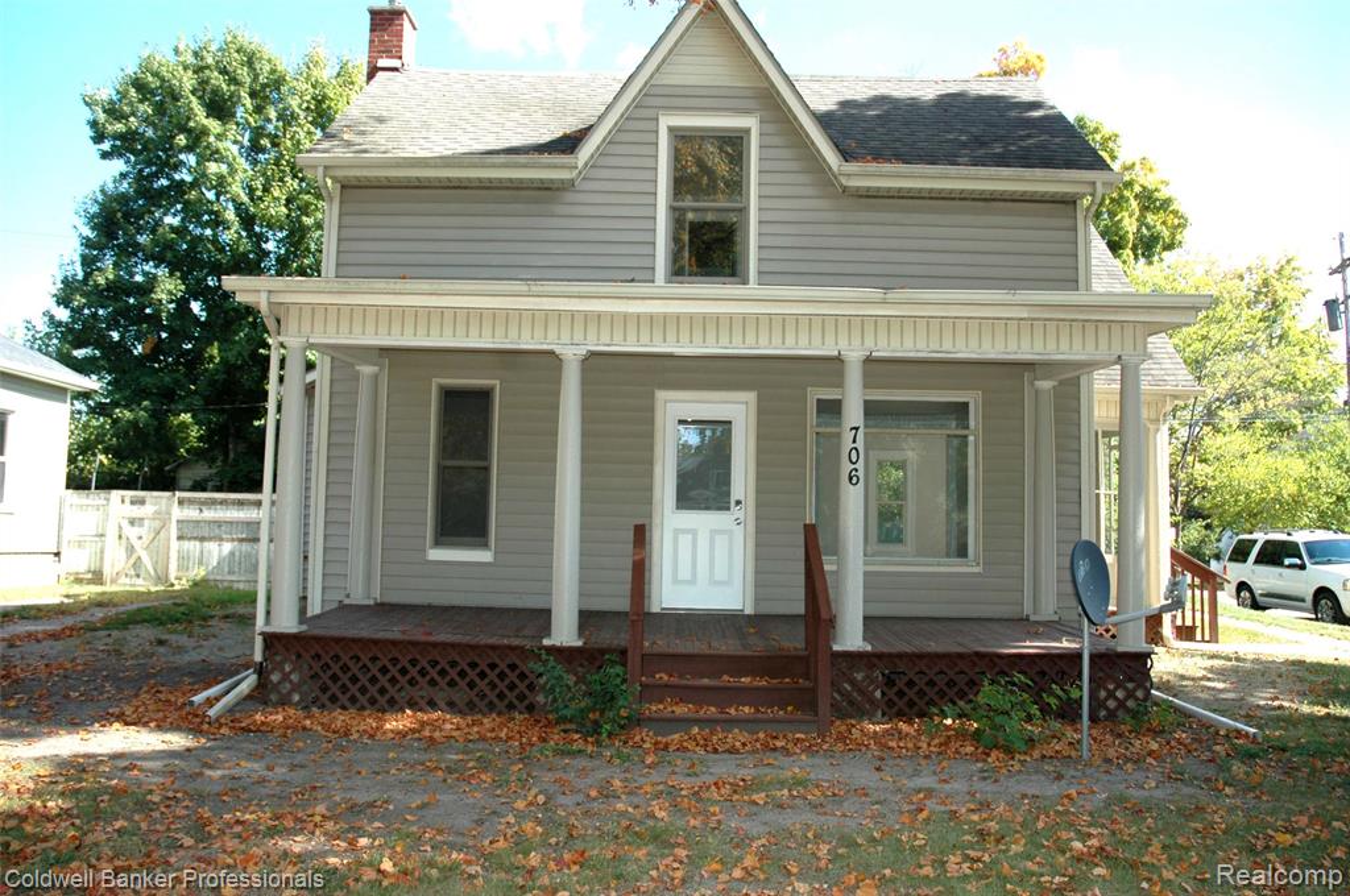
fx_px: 1236
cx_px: 675
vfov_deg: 39.9
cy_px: 448
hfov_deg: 57.3
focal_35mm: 33
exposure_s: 1/500
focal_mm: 22
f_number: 4
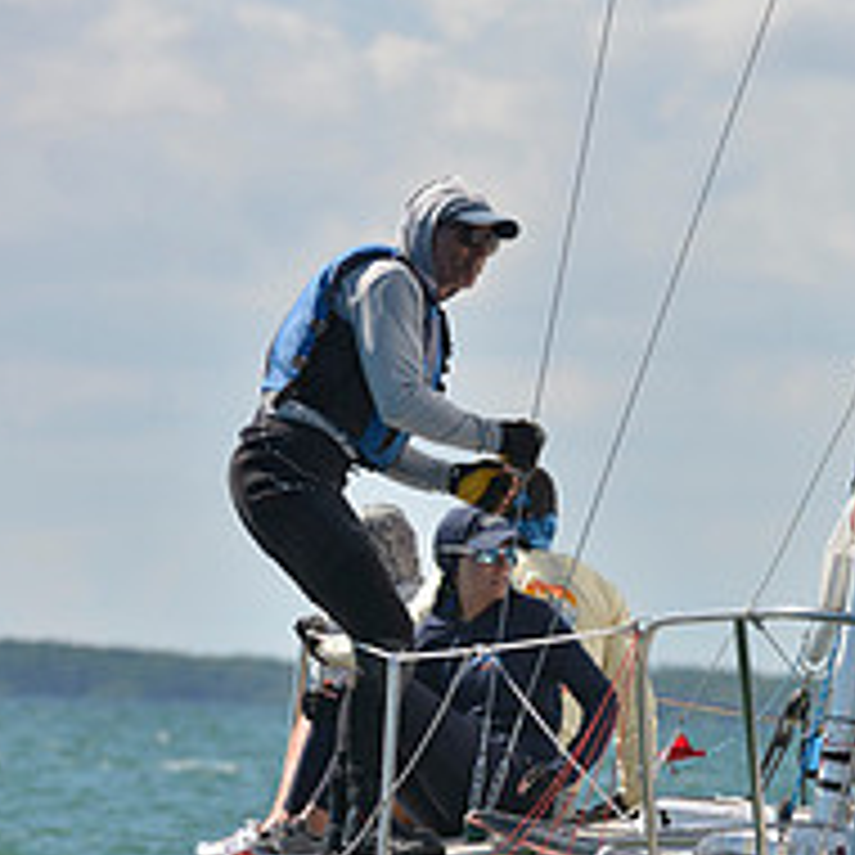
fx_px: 14531
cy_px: 794
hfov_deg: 3.4
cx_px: 1053
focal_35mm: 520
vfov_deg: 3.4
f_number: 7.1
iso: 200
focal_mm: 200
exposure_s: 1/1000
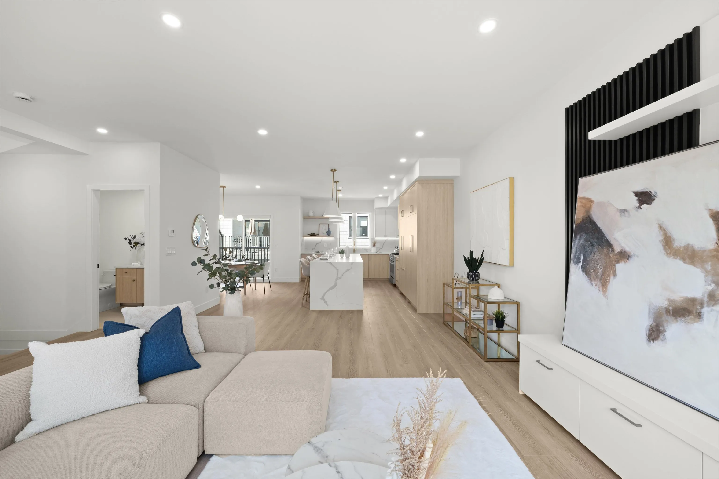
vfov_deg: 85.4
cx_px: 360
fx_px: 260
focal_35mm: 13
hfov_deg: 108.3
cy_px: 240
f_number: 11
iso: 400
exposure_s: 1/15
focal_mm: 13
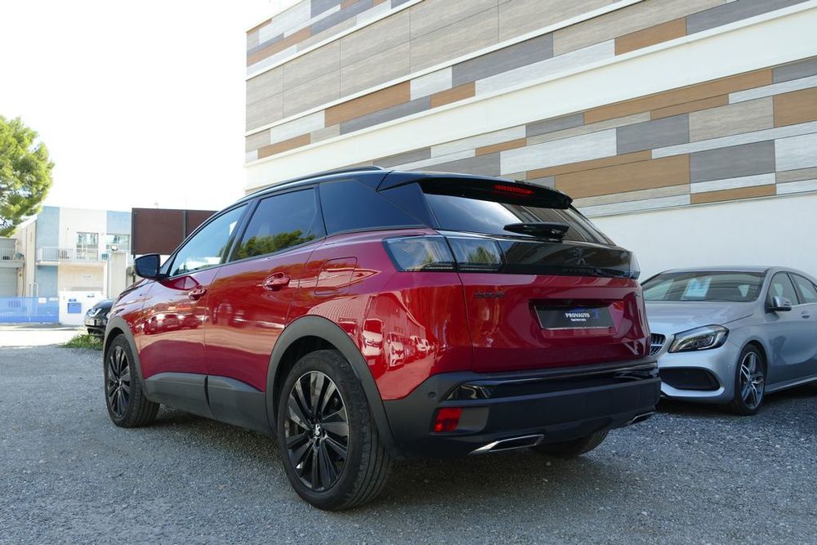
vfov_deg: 43.6
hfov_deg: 61.9
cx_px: 408
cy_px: 272
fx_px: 681
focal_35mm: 30
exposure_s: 1/320
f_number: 3
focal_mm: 11.1
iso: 125
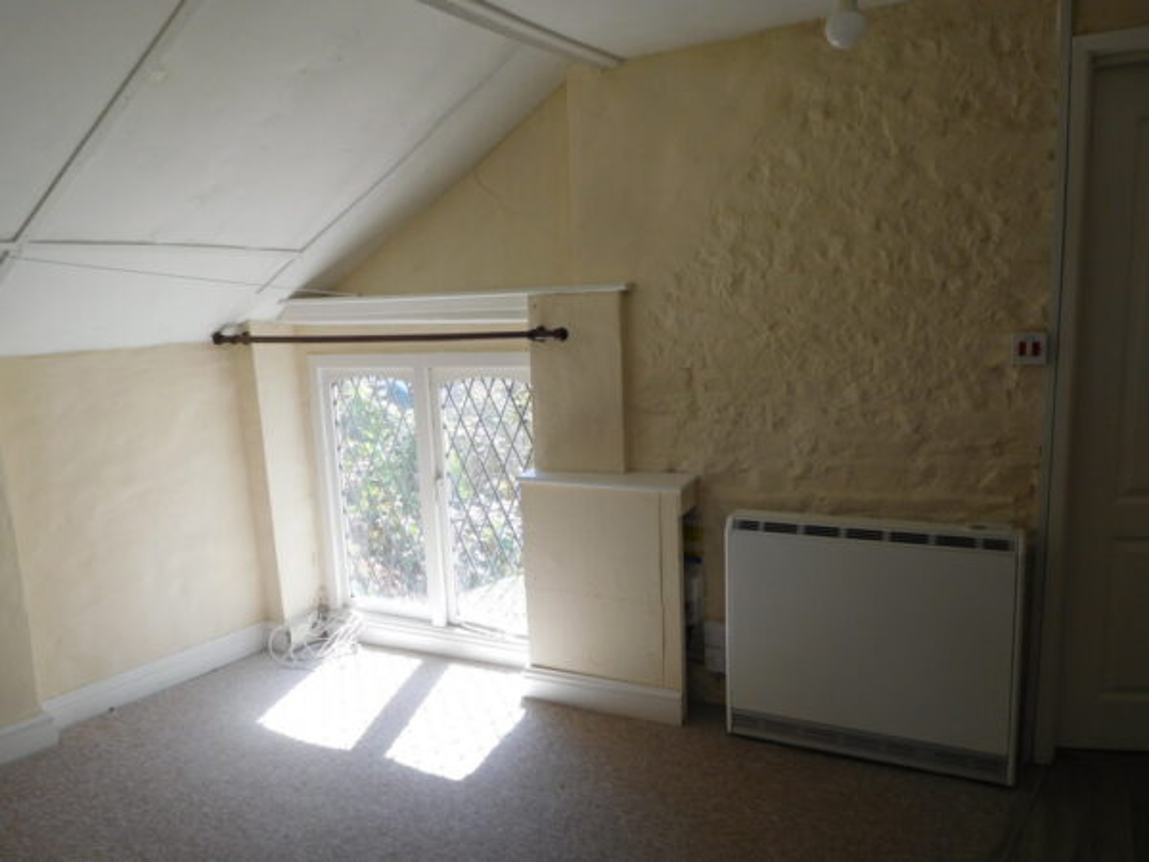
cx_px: 574
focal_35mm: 25
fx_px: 830
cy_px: 431
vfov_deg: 54.9
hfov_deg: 69.4
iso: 125
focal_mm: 4.5
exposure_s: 1/125
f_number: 3.4
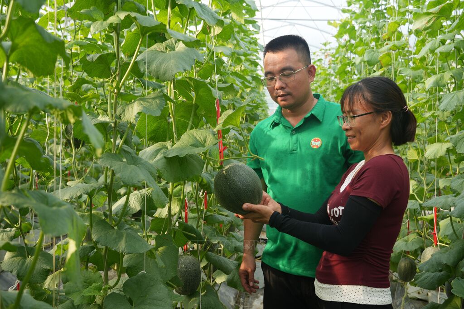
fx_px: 541
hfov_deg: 46.4
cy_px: 154
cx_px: 232
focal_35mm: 42
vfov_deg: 31.9
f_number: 4.5
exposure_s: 1/60
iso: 100
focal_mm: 28
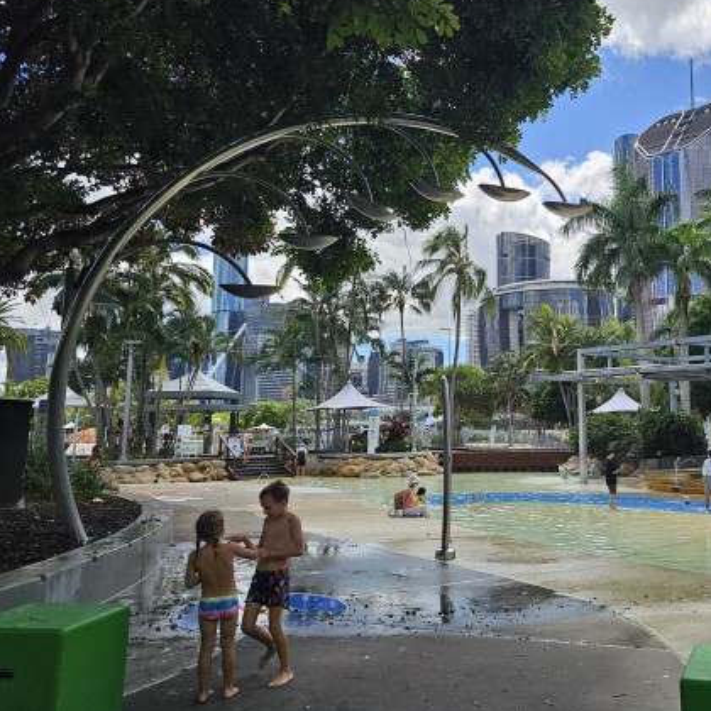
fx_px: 720
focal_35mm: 31
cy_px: 327
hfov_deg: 50.8
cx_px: 515
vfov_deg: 52.5
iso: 20
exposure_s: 1/1096
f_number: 1.7
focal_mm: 6.3
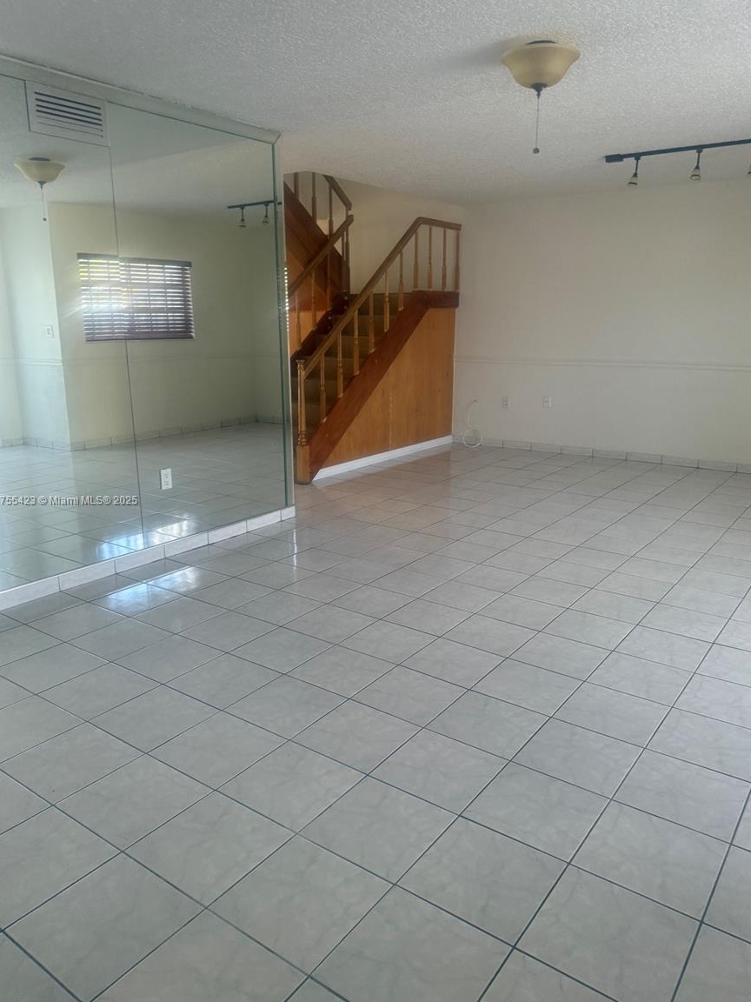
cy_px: 501
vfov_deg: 69.4
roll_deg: -1.8
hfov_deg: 54.9
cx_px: 369
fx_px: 723
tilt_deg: -9.2
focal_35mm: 25
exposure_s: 1/81
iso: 200
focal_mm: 6.76
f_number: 1.78
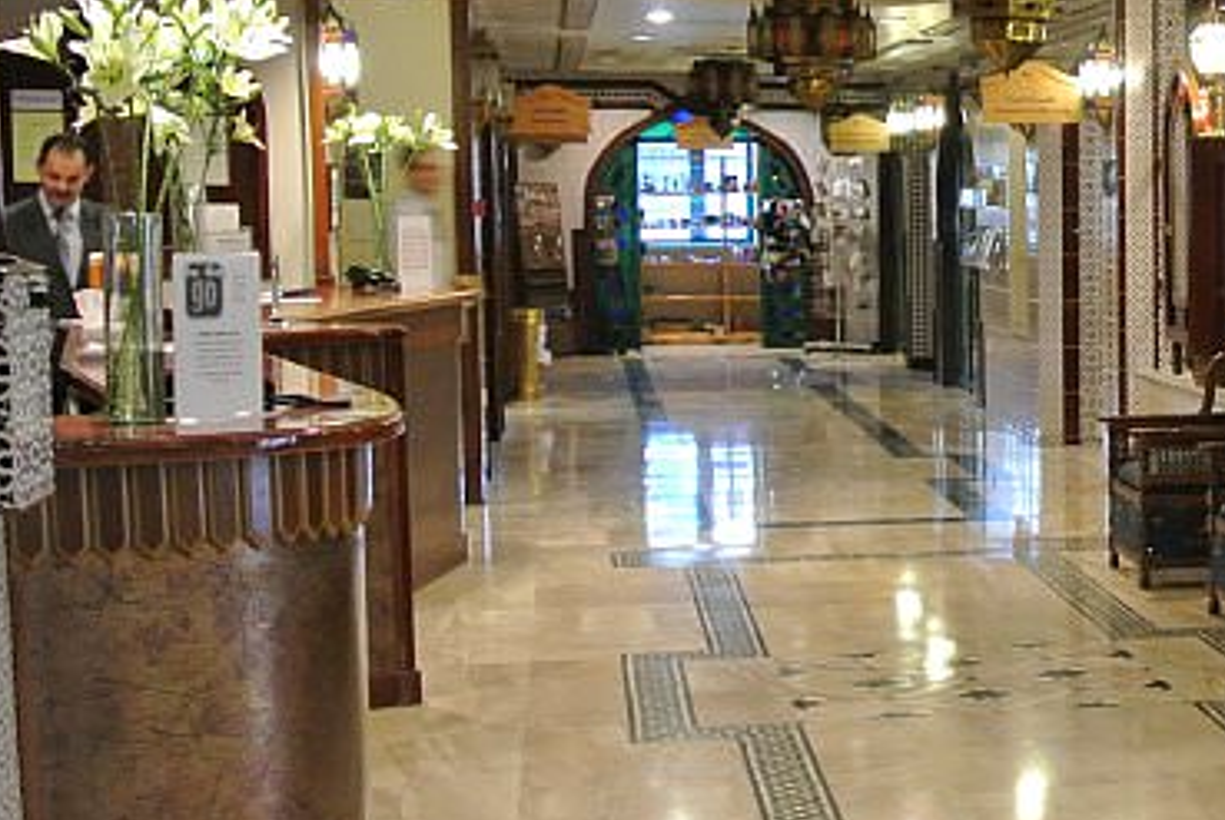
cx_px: 1444
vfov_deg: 17.5
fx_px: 2657
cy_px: 511
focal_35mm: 78
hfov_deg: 23.8
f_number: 3.8
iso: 800
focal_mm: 12.2
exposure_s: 1/20
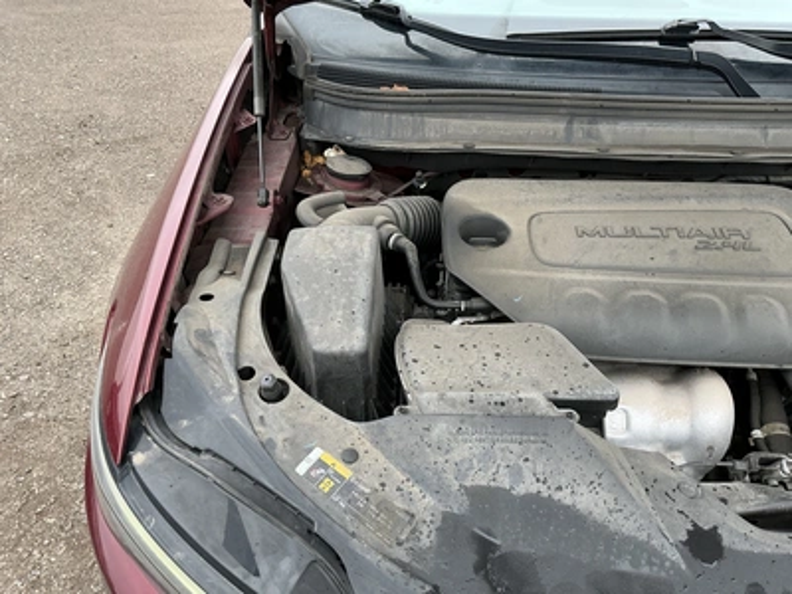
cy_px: 297
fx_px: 641
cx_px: 396
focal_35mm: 28
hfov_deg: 63.4
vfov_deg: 49.7
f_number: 1.8
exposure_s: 1/124
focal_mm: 3
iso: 20
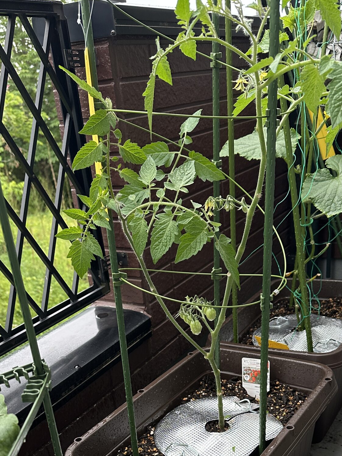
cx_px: 180
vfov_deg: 43.7
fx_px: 540
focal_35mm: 41
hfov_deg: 35.1
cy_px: 364
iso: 160
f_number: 1.78
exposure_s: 1/121
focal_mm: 6.86
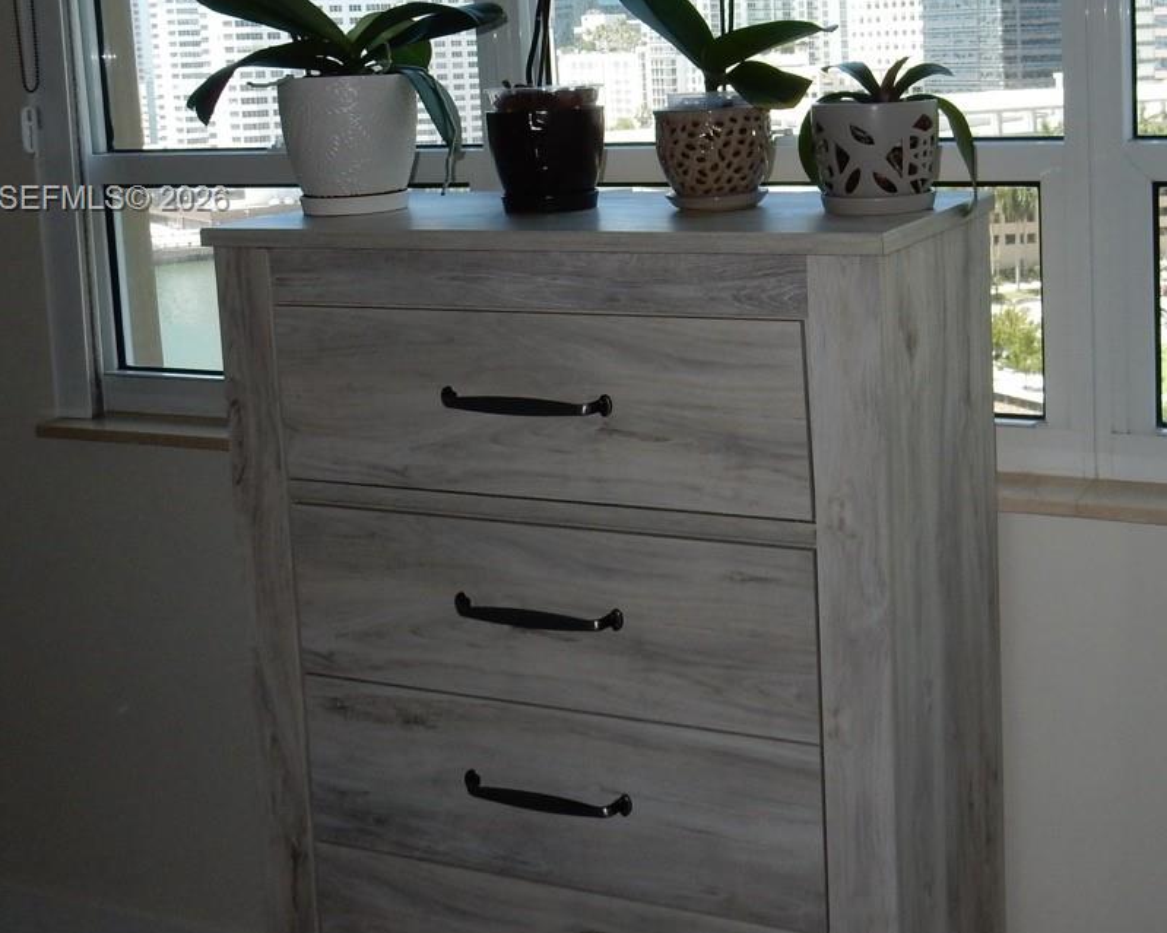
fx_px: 1520
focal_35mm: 44
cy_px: 201
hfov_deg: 40.9
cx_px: 863
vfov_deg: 33.3
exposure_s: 1/125
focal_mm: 4.5
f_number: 3.7
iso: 125
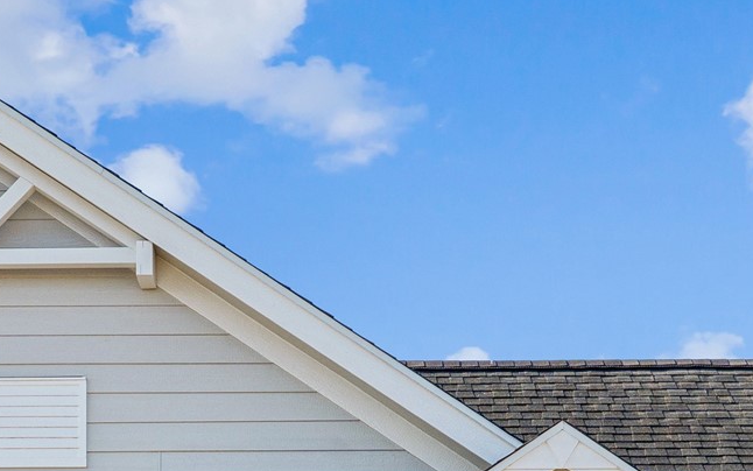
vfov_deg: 10.8
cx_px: 241
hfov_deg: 18.1
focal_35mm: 115
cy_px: 787
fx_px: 2354
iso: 400
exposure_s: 1/500
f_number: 9
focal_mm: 33.5
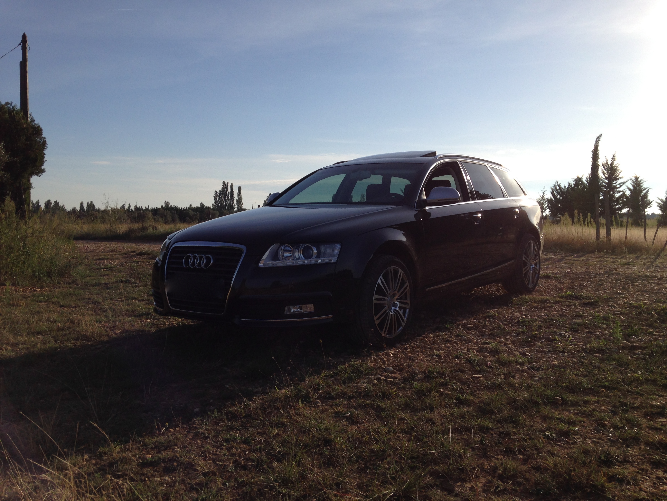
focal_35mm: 33
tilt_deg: -3.6
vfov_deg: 42.9
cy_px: 250
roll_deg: +0.0
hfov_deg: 55.4
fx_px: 636
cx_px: 334
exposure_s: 1/2463
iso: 50
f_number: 2.4
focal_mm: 4.12
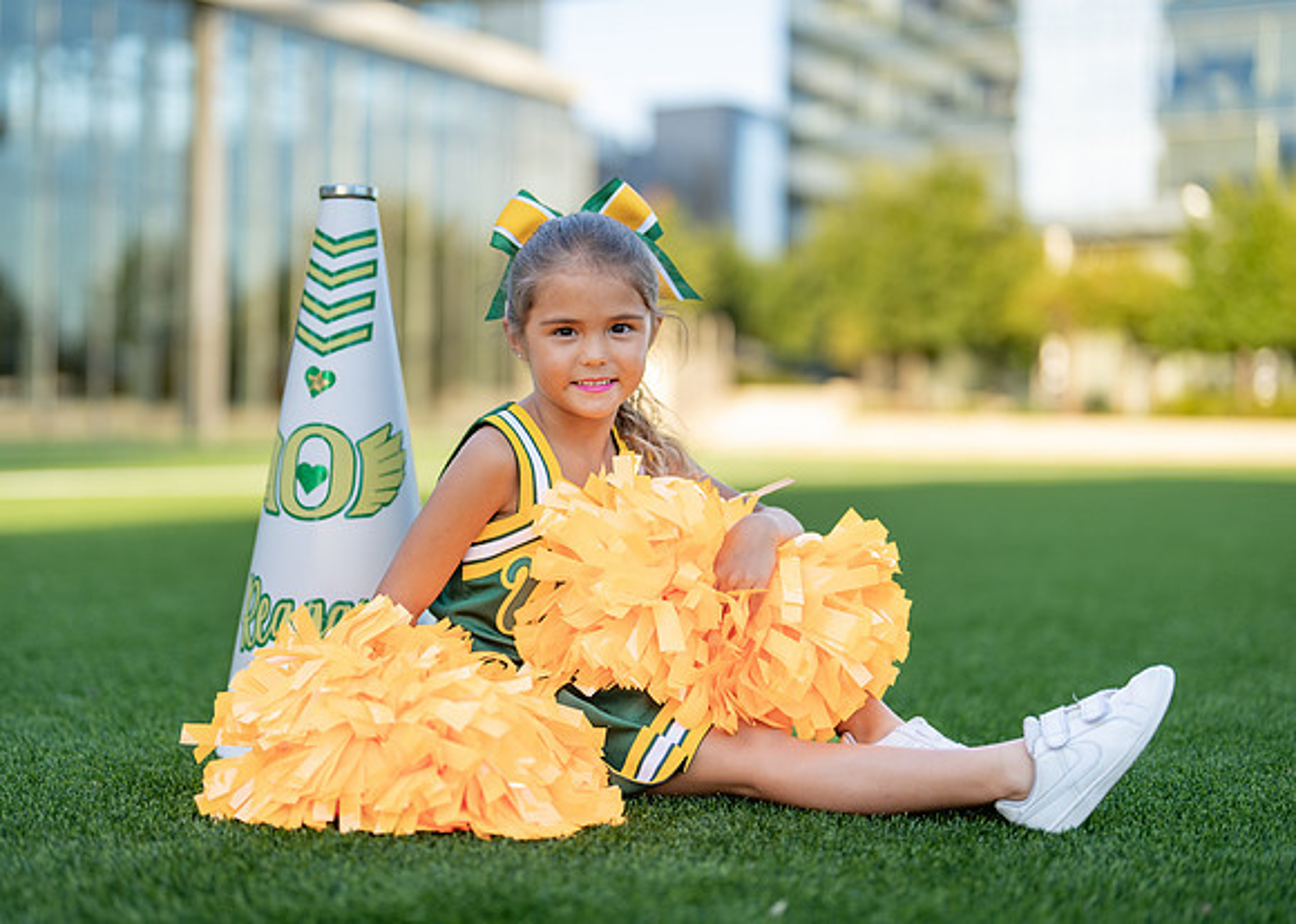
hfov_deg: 35.2
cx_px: 576
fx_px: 2043
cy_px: 451
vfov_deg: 25.5
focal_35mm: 56
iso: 100
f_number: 1.2
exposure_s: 1/1250
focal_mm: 50
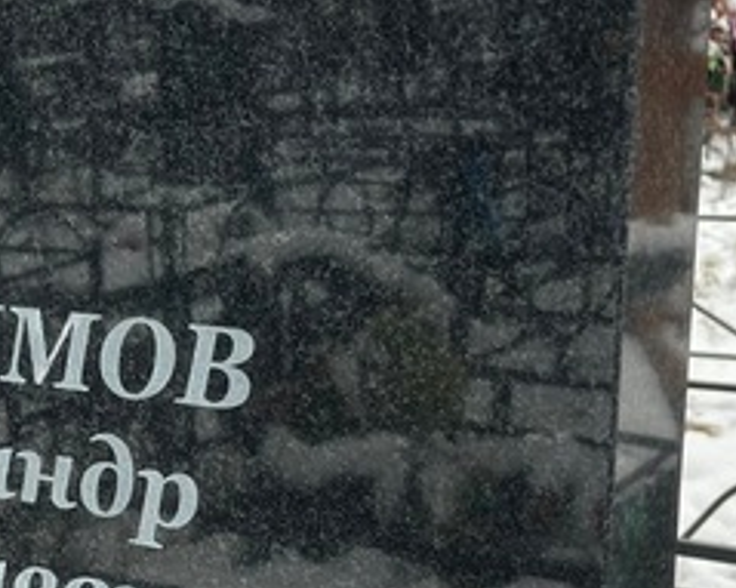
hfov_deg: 21.7
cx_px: 9
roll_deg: +3.0
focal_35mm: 85
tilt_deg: -13.2
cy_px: 449
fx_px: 1851
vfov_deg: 17.9
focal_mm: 5.7
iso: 40
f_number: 1.5
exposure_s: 1/261
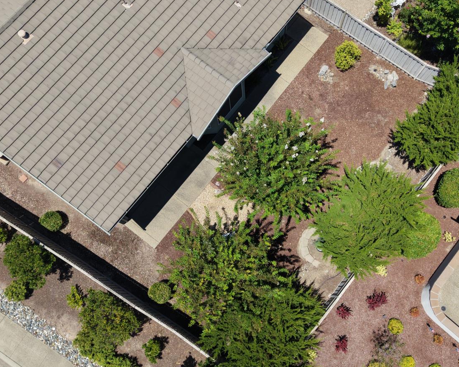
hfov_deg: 55.5
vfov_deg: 45.8
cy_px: 189
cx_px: 257
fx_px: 435
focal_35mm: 32
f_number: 1.8
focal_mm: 8.67
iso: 200
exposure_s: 1/6000
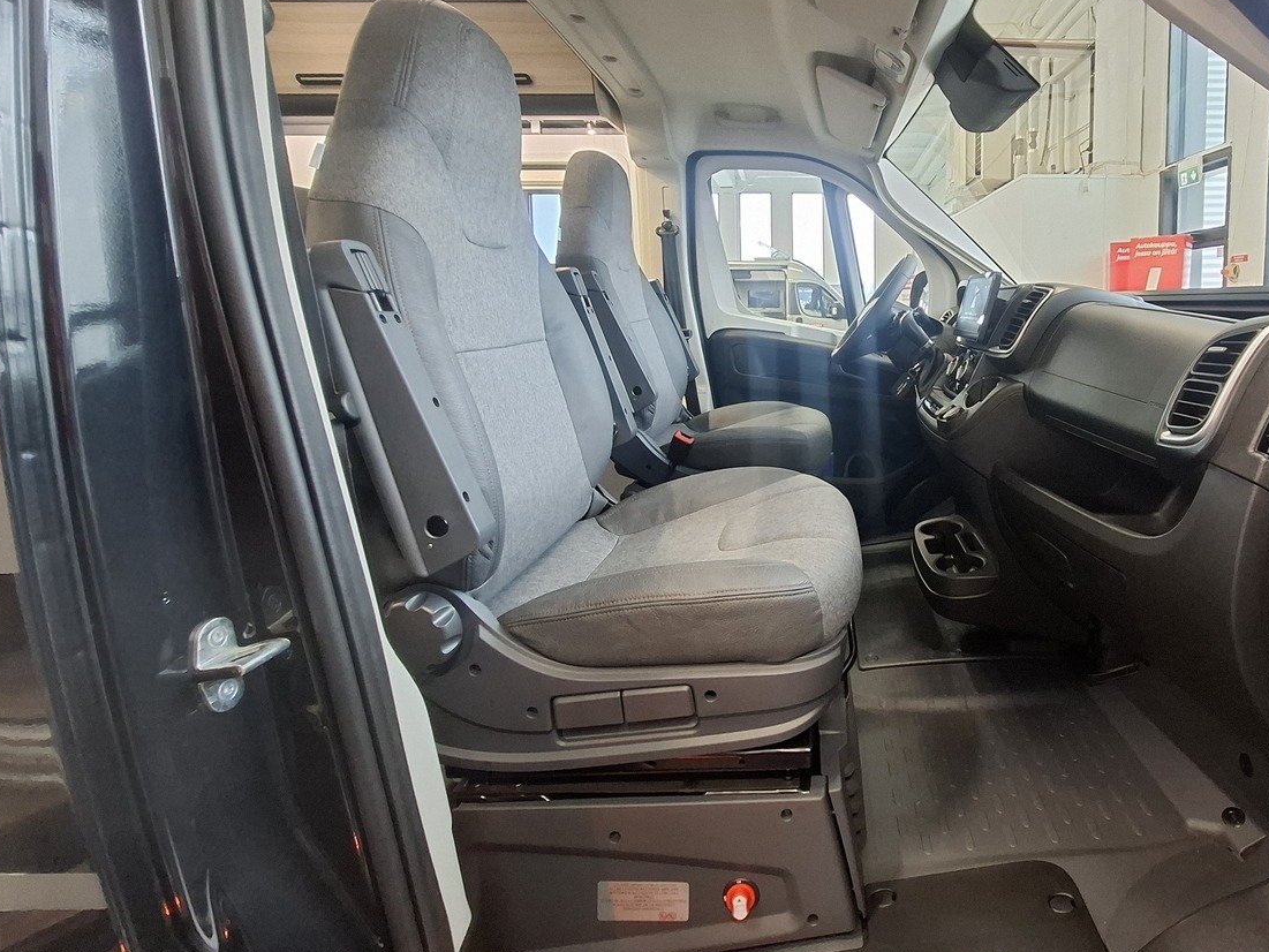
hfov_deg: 88.7
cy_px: 370
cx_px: 814
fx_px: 623
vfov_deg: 73.7
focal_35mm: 17
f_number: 2.2
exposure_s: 1/25
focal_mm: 1.74
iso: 200
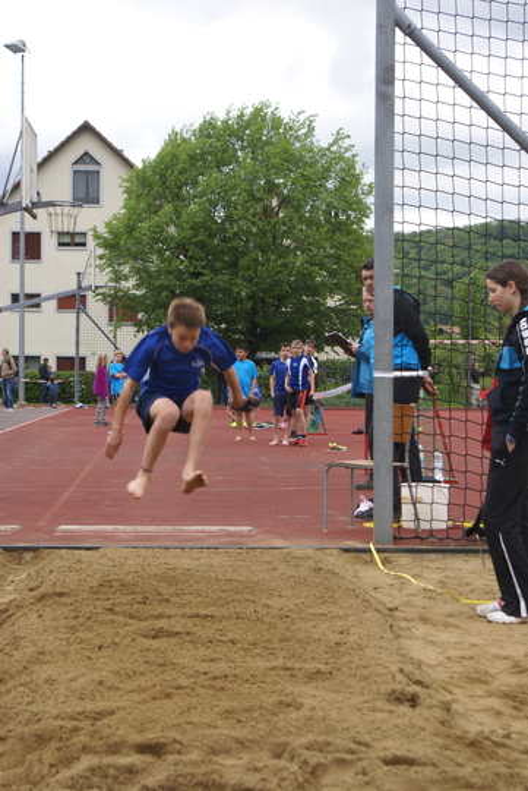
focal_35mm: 75
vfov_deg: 27.0
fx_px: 1647
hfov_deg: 18.2
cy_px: 396
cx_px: 264
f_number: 5.6
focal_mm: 50
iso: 125
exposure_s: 1/200
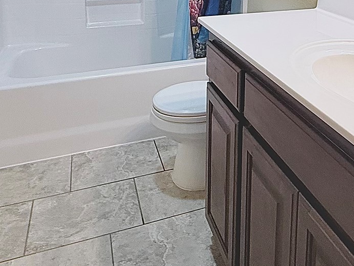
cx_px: 254
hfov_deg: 46.6
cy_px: -16
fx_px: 399
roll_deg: -1.3
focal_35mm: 39
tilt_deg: -6.6
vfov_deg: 32.9
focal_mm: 2.22
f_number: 2.2
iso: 250
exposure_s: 1/120
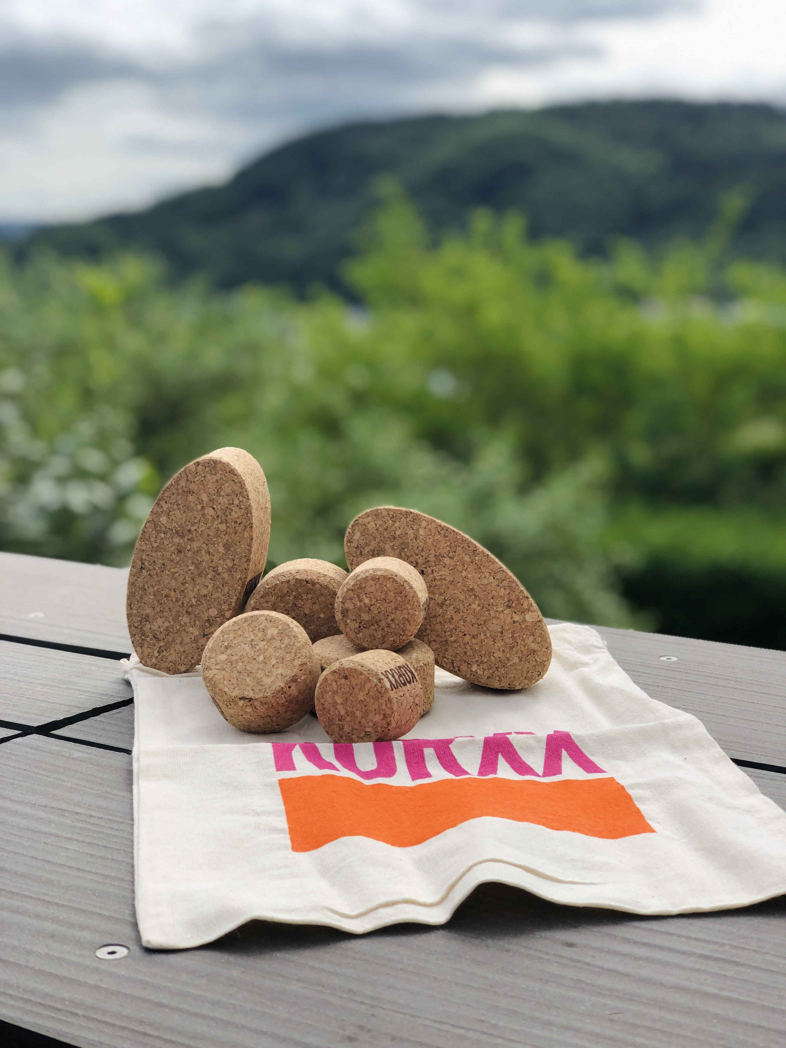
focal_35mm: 52
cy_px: 524
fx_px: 1574
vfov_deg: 36.8
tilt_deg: -8.4
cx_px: 393
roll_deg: +0.4
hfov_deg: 28.0
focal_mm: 6
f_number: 2.4
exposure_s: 1/800
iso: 16
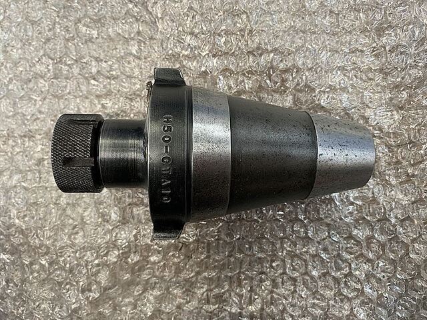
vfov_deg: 53.1
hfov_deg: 67.3
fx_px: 321
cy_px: 160
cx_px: 214
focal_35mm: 26
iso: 160
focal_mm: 4.25
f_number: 1.8
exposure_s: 1/60
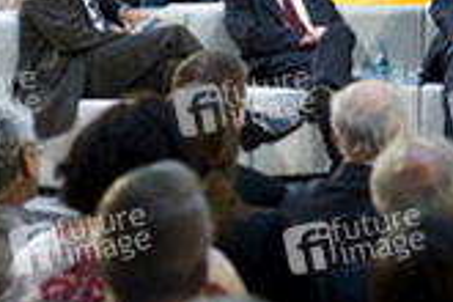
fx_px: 3158
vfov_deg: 5.4
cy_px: -102
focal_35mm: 251
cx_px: 555
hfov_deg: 8.1
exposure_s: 1/200
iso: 1600
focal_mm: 92
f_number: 5.6
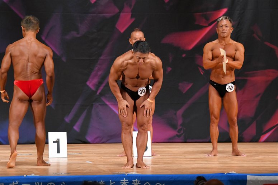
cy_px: 92
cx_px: 139
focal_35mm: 255
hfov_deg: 8.1
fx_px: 1968
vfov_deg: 5.4
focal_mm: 170
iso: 5600
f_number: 5.6
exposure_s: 1/400
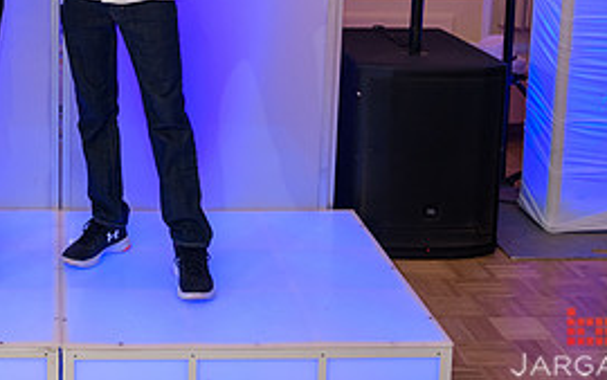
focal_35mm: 70
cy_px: -10
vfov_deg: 18.1
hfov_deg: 28.4
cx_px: 74
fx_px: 1158
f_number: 3.2
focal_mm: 32
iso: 500
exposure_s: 1/125
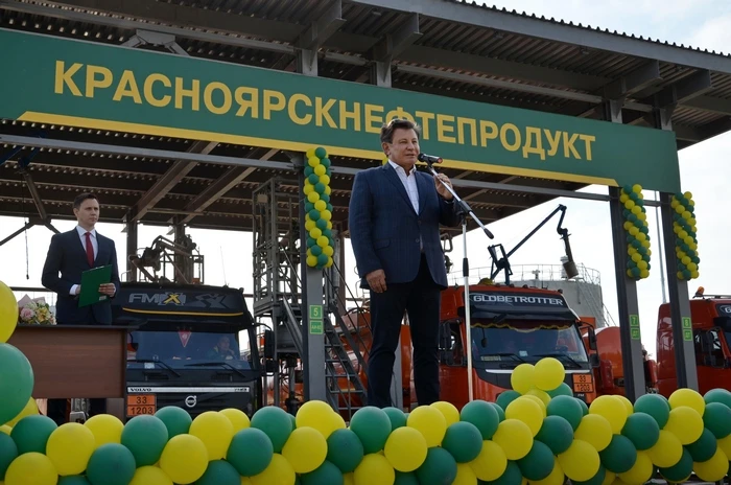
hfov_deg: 43.7
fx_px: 912
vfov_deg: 29.8
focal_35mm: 45
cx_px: 366
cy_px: 242
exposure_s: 1/640
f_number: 5.6
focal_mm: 30
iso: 200
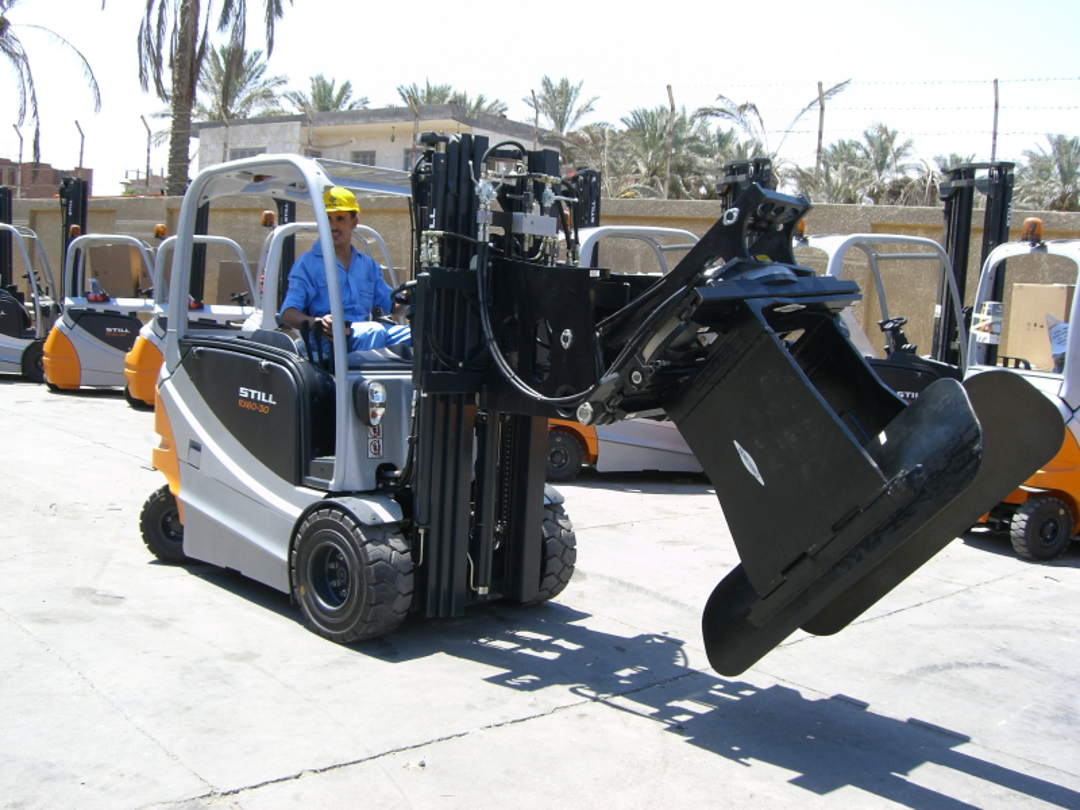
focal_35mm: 38
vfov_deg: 37.7
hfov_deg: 49.0
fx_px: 1186
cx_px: 540
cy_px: 405
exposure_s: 1/200
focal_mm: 6.2
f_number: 4.3
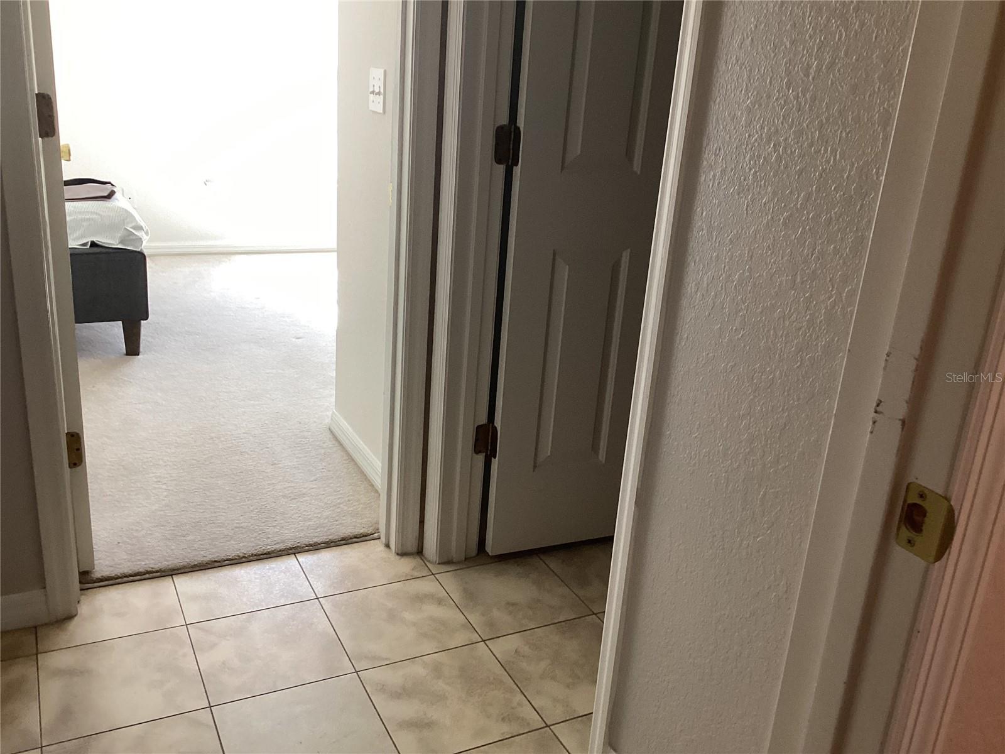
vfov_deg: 45.4
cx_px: 502
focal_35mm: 31
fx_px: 900
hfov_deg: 58.4
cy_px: 377
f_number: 2.4
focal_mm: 3.3
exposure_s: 1/60
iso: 100
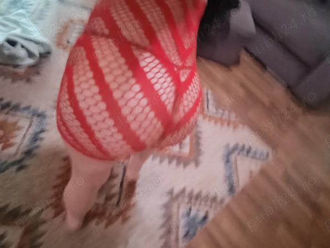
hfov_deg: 69.4
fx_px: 238
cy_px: 124
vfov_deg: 54.9
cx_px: 165
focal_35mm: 25
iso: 3200
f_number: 2.2
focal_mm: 2.22
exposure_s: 1/12.5
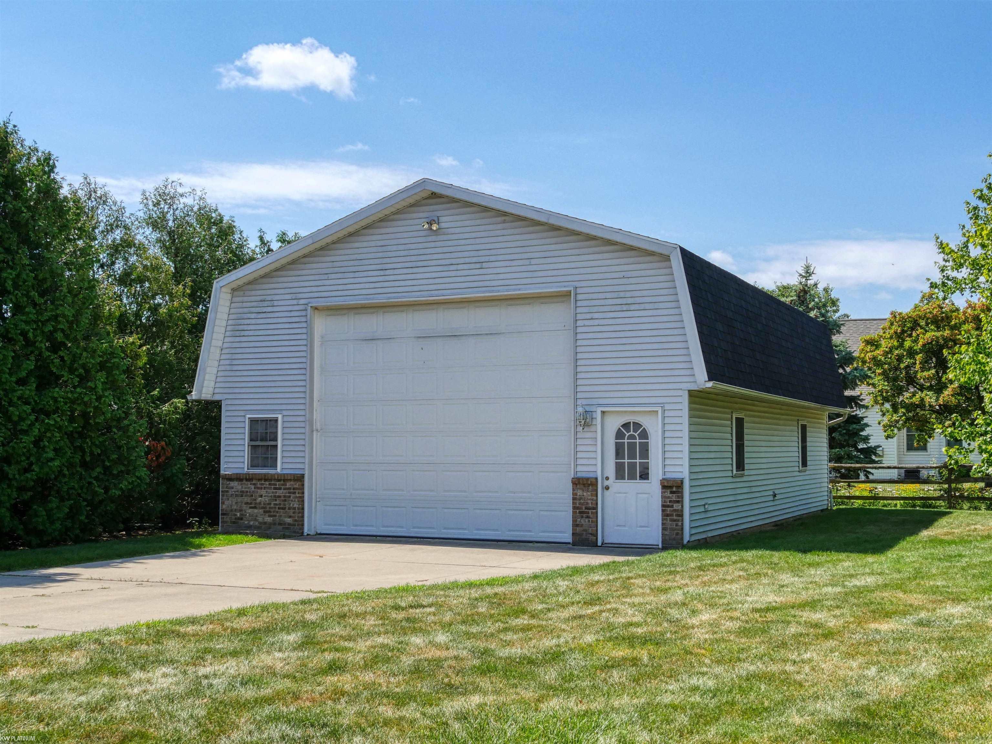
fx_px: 1089
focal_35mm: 38
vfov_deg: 37.7
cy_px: 372
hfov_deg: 49.0
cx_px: 496
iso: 400
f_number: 8
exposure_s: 1/1000
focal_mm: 19
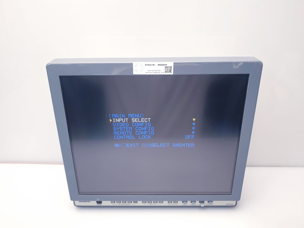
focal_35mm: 26
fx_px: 228
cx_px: 152
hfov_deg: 67.3
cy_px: 114
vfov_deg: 53.1
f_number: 2.4
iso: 100
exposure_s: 1/50
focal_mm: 4.3
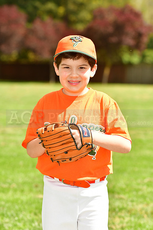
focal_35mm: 180
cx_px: 76
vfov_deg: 11.4
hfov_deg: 7.6
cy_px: 115
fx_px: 1147
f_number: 4.5
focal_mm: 120
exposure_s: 1/640
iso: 200
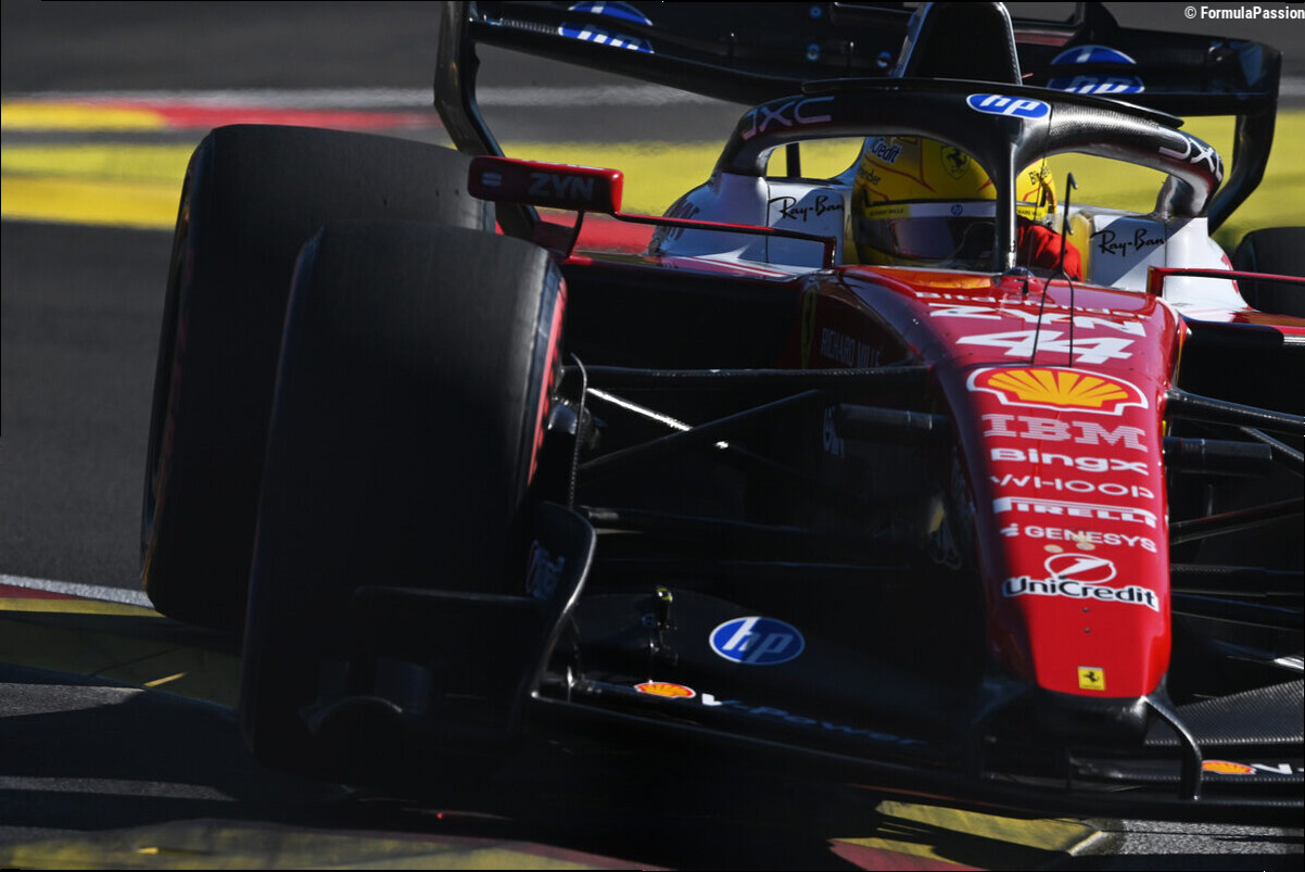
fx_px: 21762
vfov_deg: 2.3
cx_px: 652
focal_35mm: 600
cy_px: 436
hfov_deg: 3.4
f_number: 8
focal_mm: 400
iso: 400
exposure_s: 1/2500
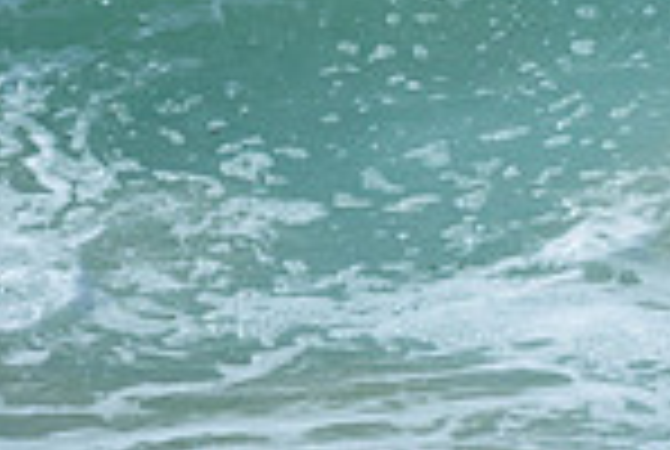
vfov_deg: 0.3
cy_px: -105
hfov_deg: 0.5
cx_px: 682
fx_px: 79031
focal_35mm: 4238
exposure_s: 1/2000
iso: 180
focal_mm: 800
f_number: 6.3
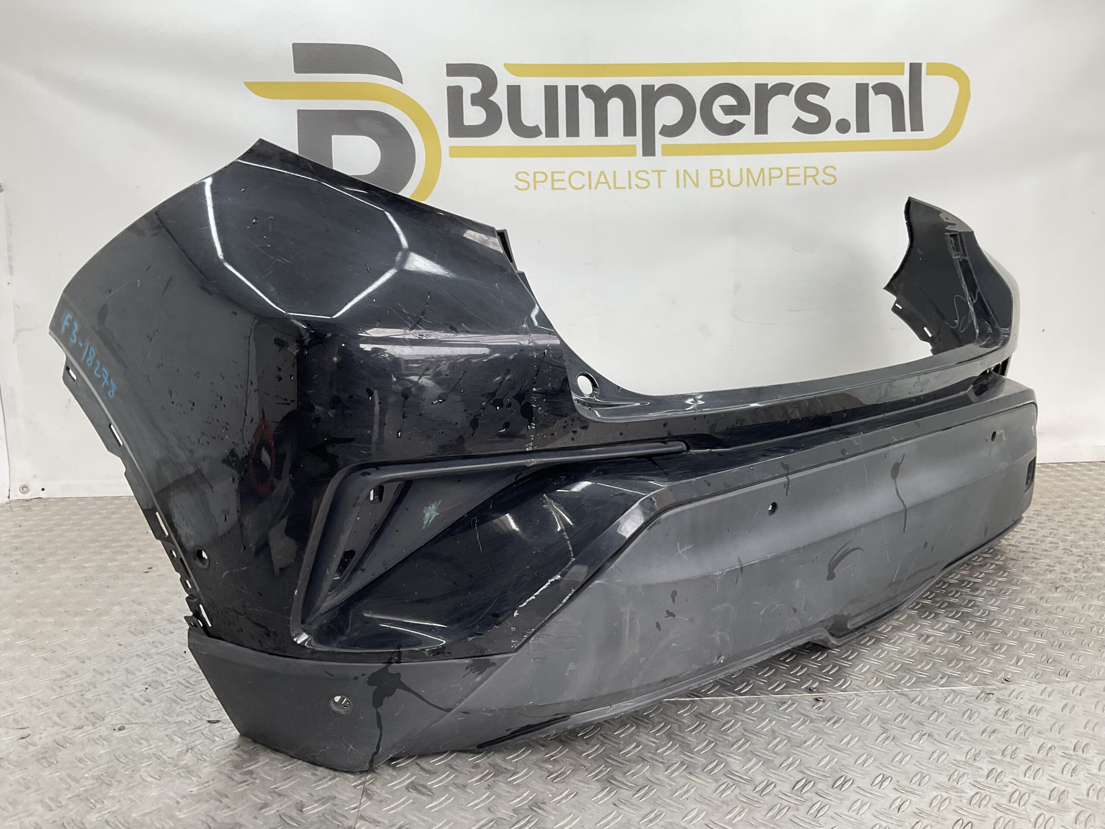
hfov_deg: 61.7
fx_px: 926
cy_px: 414
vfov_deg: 48.2
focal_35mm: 29
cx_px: 552
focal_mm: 3
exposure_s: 1/120
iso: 25
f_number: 1.8
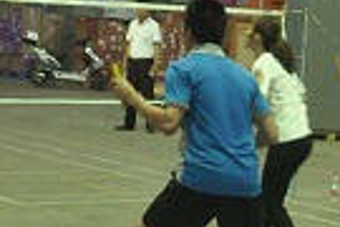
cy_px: 265
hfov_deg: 15.4
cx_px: 388
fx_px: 1218
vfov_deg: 10.5
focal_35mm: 129
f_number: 3.5
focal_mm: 18
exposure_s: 1/30
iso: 2500
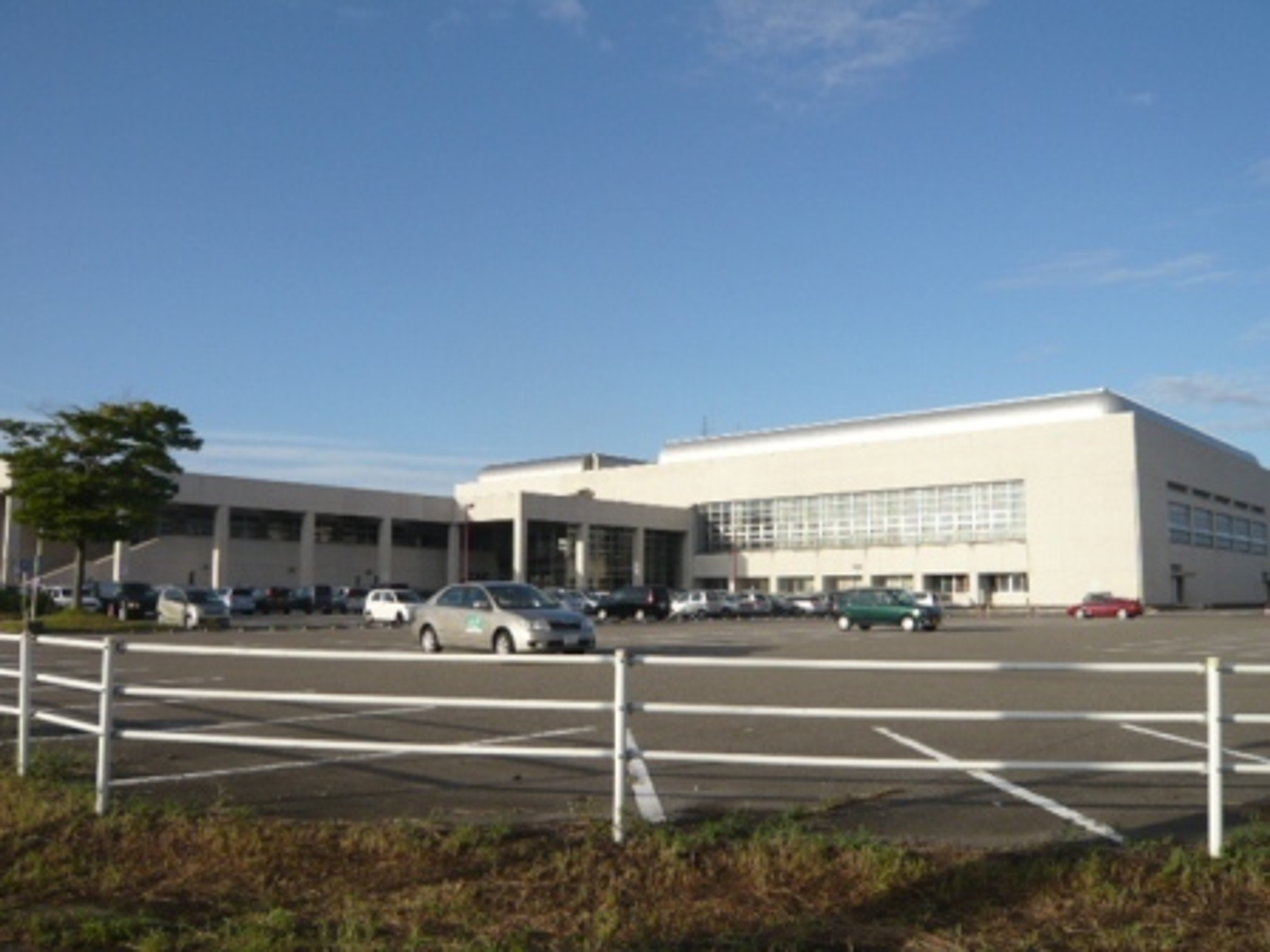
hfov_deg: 63.4
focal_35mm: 28
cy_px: 476
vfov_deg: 49.7
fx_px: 1027
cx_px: 635
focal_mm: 4.6
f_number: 8
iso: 100
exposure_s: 1/200
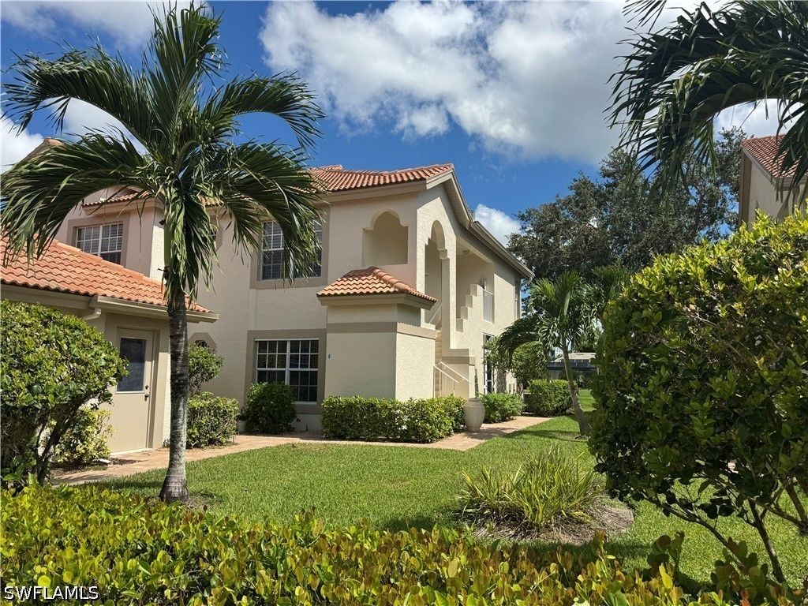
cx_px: 404
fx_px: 560
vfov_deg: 56.8
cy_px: 303
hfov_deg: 71.6
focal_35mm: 24
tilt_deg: +6.9
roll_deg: -0.7
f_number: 1.78
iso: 80
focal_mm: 6.76
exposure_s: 1/4950
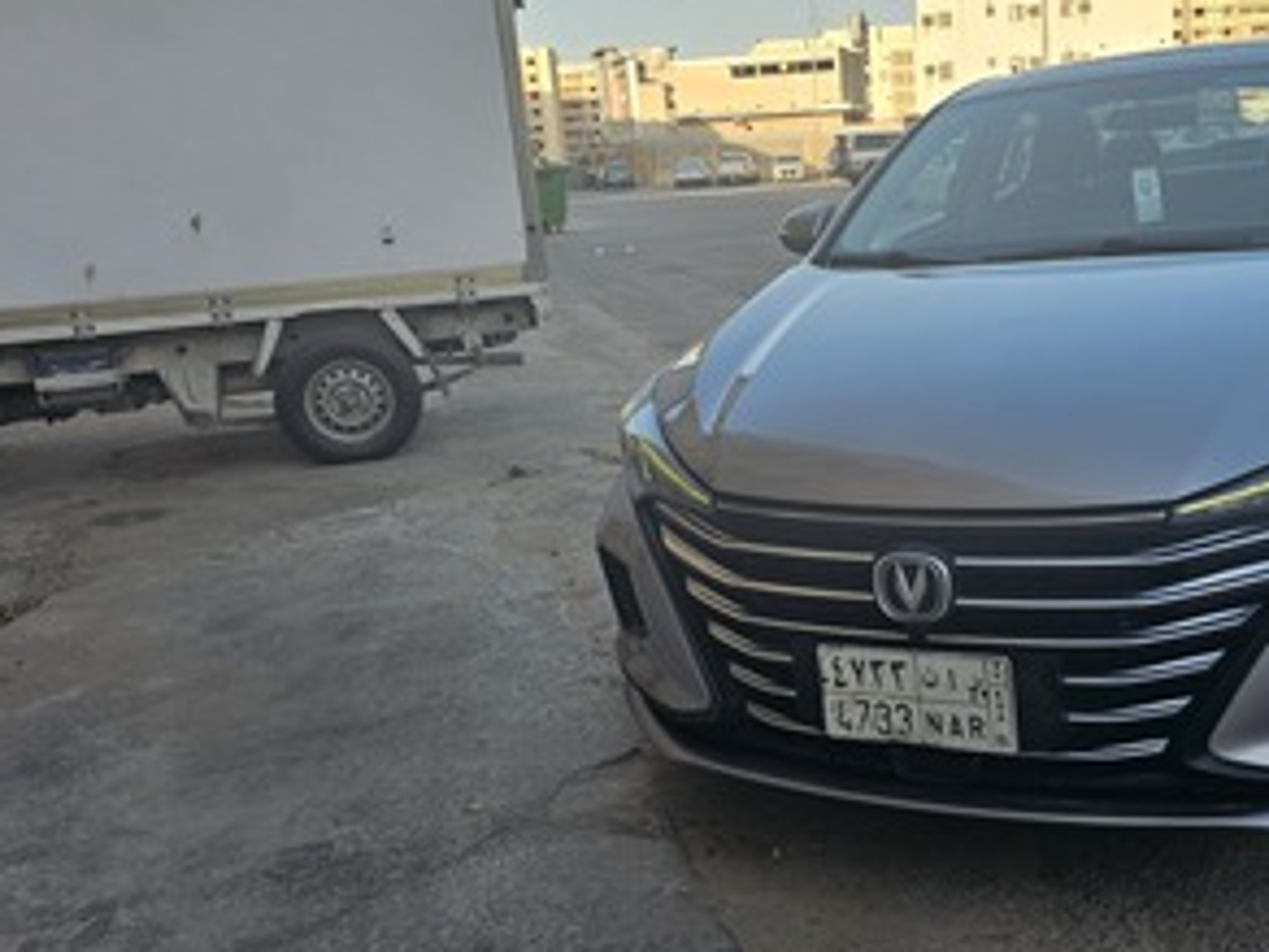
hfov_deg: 50.1
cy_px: 502
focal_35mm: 36
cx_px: 880
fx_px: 1320
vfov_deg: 39.6
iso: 10
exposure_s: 1/292
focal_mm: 6.3
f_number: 1.7
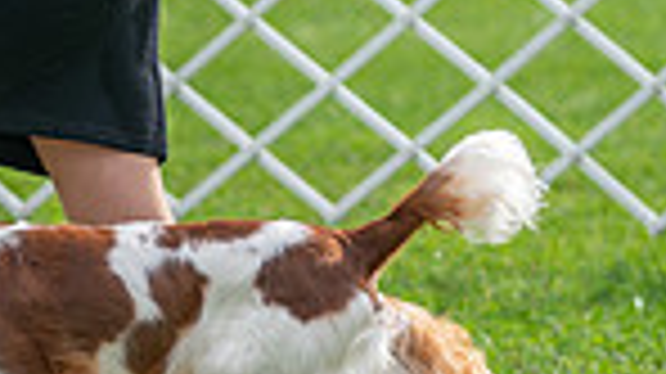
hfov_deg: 5.4
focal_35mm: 397
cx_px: -108
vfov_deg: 3.1
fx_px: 7006
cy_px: 63
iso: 100
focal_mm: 97
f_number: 2.8
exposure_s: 1/1000
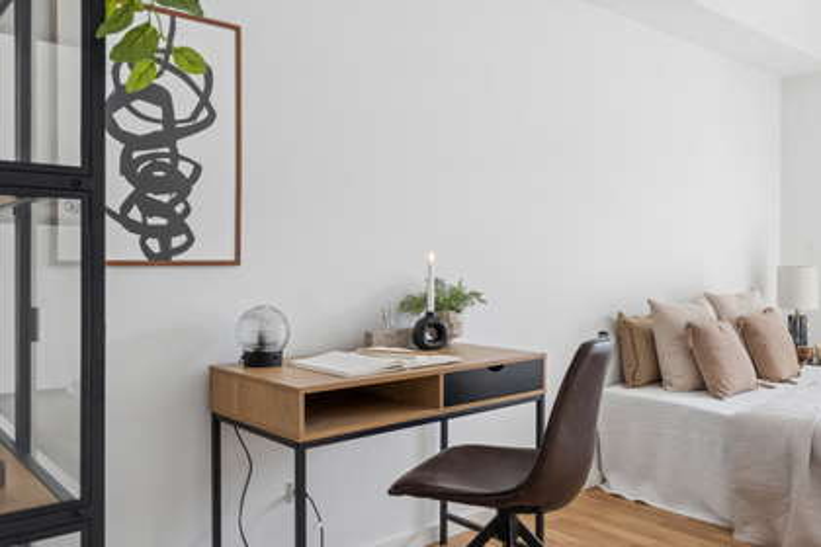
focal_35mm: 30
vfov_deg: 43.6
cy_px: 274
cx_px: 410
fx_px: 684
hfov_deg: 61.9
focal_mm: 20
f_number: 8
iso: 200
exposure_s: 1/20
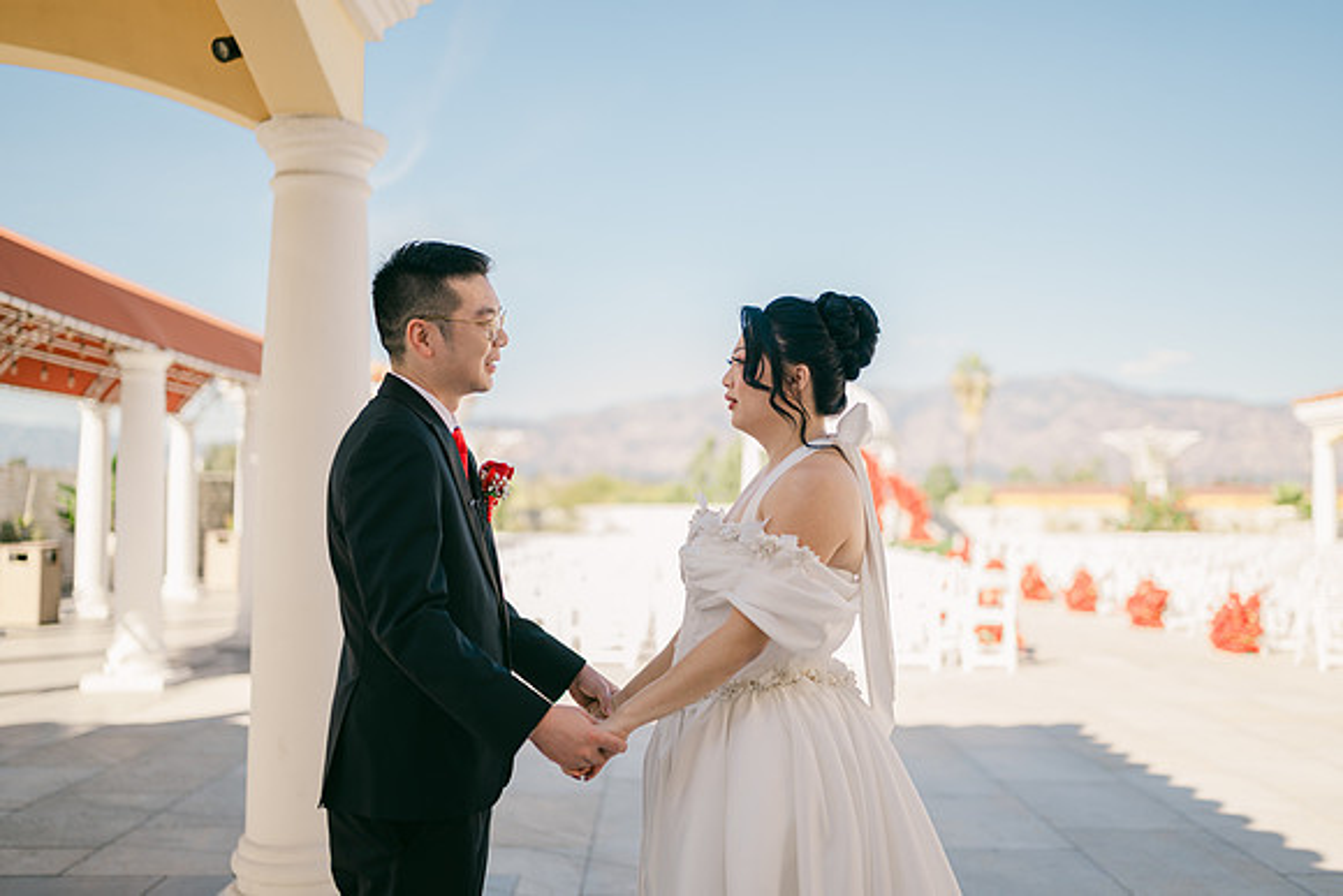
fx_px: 1320
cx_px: 675
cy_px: 448
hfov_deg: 53.9
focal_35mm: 35
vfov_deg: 37.5
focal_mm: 35
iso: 64
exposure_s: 1/1600
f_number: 1.2
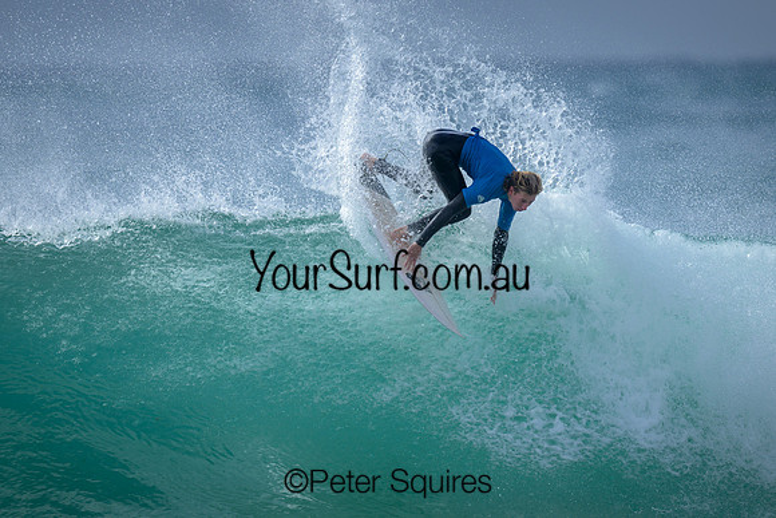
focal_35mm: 800
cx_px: 388
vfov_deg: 1.7
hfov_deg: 2.6
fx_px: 17248
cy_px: 259
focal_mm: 800
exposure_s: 1/2000
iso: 280
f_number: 6.3
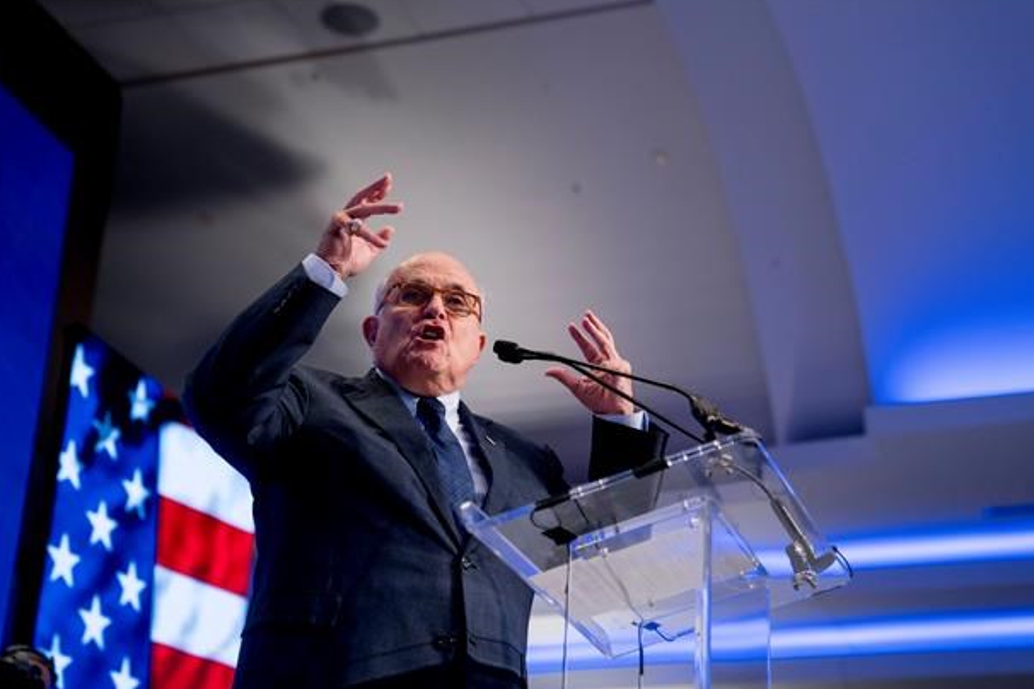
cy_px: 330
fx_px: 2125
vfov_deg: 18.4
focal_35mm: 74
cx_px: 529
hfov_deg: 27.3
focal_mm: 69
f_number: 3.2
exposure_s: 1/640
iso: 2000
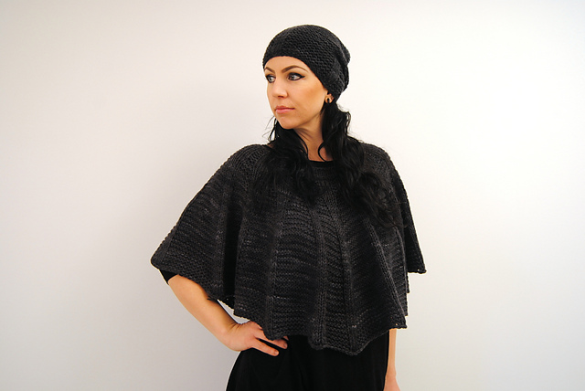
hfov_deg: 49.5
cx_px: 292
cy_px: 196
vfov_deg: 34.3
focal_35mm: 39
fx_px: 634
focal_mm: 26
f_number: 4
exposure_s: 1/40
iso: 200
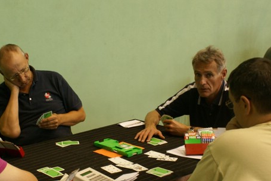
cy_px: 120
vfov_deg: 22.6
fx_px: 452
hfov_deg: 33.3
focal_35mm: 60
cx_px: 109
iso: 400
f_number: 5.6
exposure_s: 1/20
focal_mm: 26
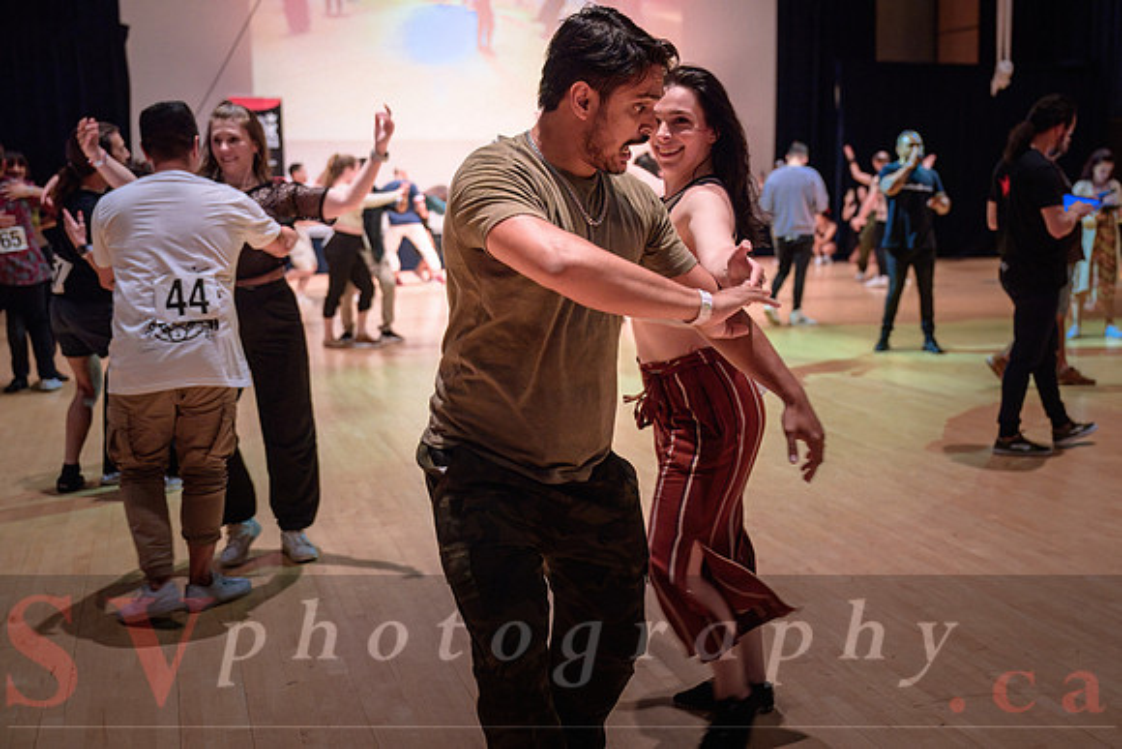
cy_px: 354
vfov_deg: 30.8
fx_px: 1359
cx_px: 680
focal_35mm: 44
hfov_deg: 44.6
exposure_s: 1/125
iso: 2500
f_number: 2.8
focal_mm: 36
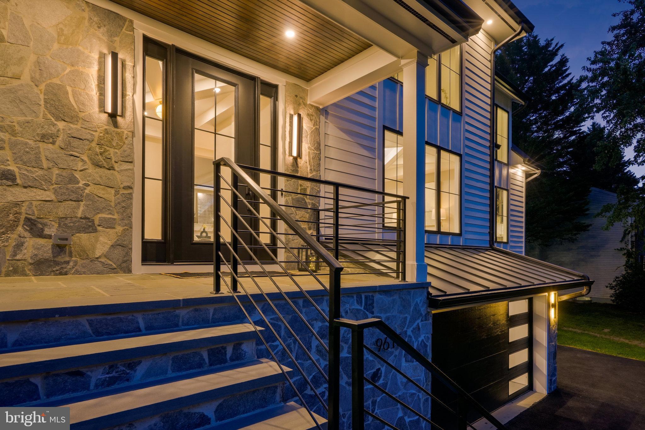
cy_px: 215
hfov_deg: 86.9
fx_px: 340
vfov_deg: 64.5
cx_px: 322
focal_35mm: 19
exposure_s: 1/8
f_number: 8
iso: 1250
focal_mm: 19
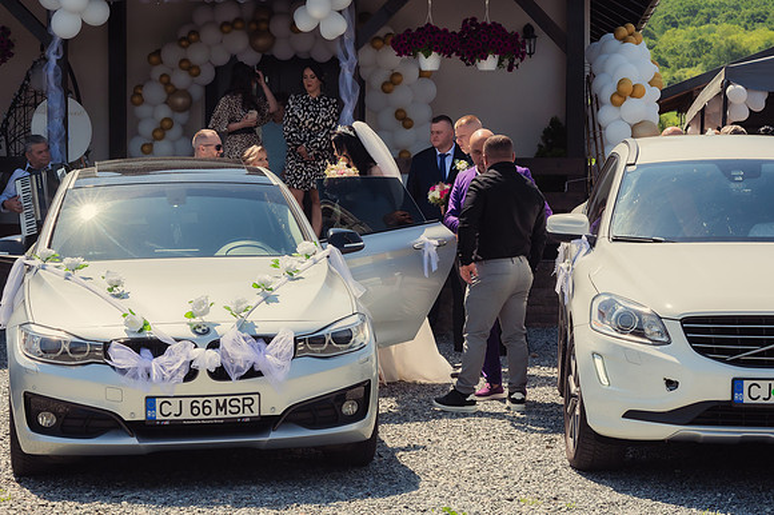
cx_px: 374
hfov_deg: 22.4
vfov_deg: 15.0
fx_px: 1951
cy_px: 271
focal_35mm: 91
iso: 800
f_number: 10
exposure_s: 1/1600
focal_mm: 85
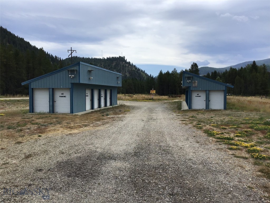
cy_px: 102
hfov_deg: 58.4
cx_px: 135
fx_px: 242
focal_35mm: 31
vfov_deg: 45.4
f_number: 2.4
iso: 25
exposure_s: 1/1538
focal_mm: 3.3
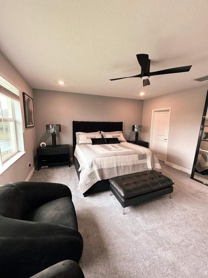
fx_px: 112
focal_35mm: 14
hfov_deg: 85.7
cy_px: 139
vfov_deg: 102.1
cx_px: 104
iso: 320
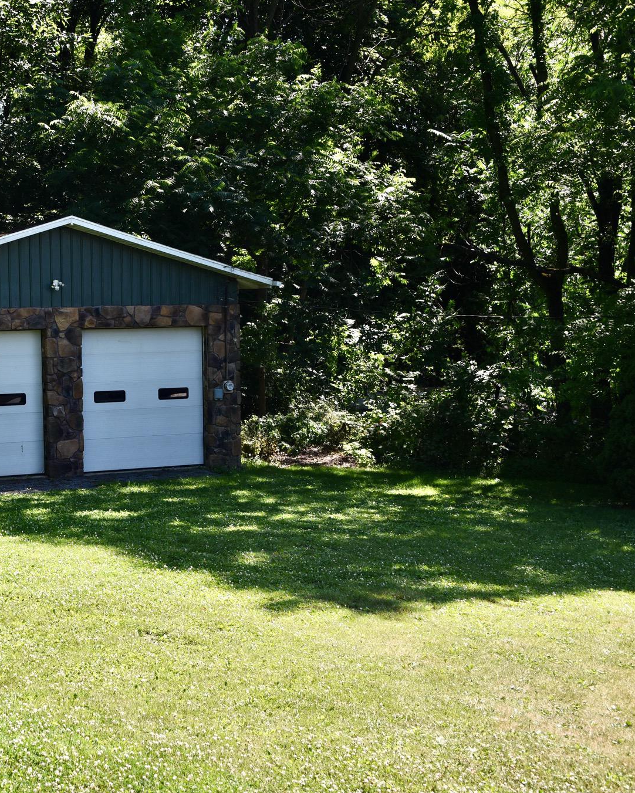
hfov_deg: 23.3
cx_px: 77
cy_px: 397
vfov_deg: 29.6
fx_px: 1503
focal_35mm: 64
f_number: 8
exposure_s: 1/250
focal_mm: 45
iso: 200
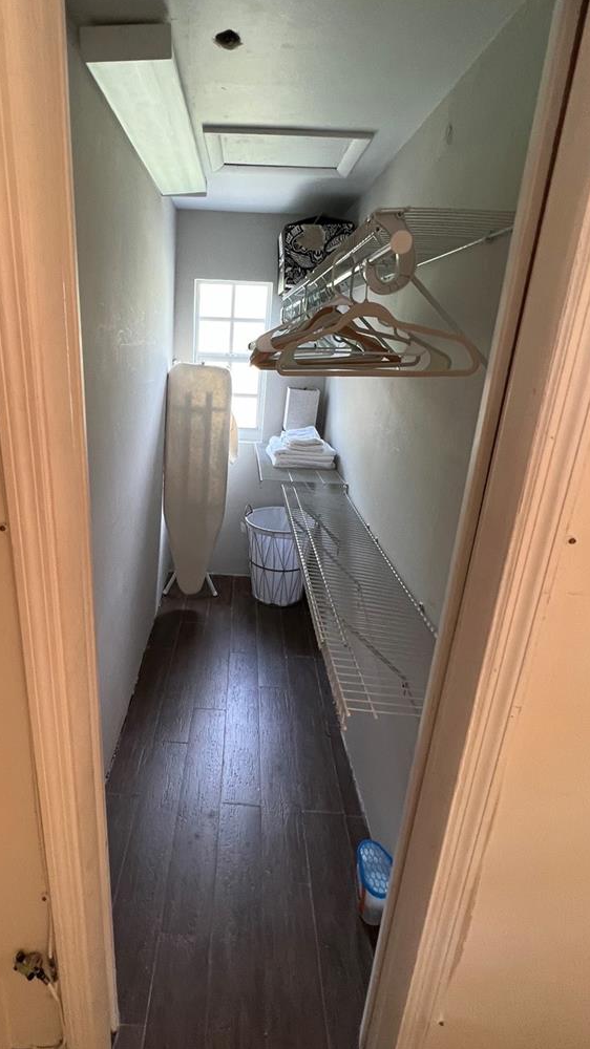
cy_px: 506
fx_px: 473
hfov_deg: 62.8
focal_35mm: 17
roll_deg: -2.0
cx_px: 215
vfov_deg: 95.9
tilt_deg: -19.3
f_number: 1.8
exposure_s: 1/60
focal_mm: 1.57
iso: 200
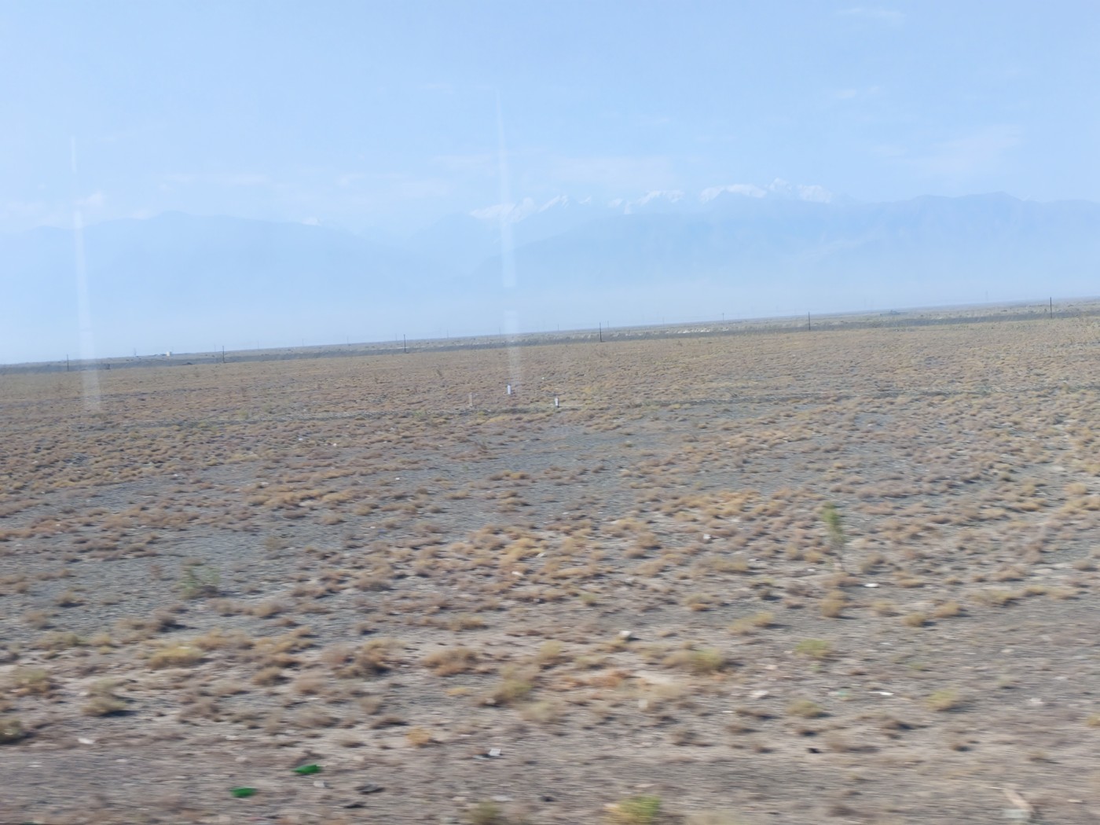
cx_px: 550
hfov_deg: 35.5
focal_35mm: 54
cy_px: 412
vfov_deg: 27.0
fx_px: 1716
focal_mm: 5.52
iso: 50
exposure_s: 1/260
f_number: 1.95
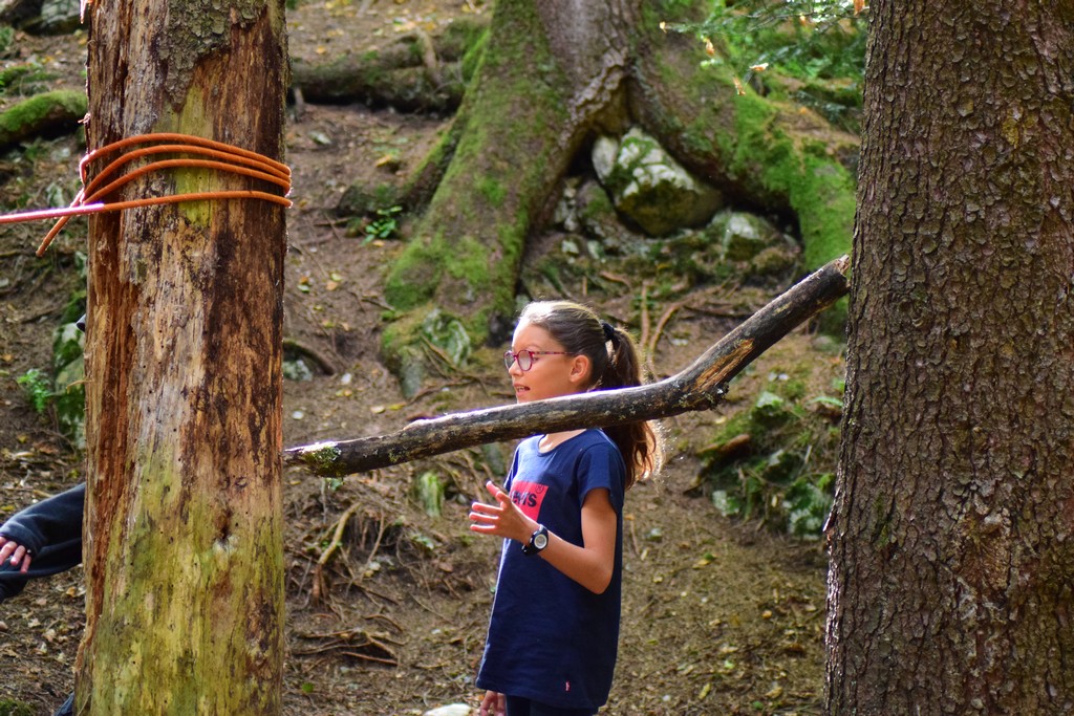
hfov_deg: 19.5
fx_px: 3133
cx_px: 537
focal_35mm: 105
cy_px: 358
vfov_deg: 13.0
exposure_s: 1/250
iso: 3200
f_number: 4
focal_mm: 70
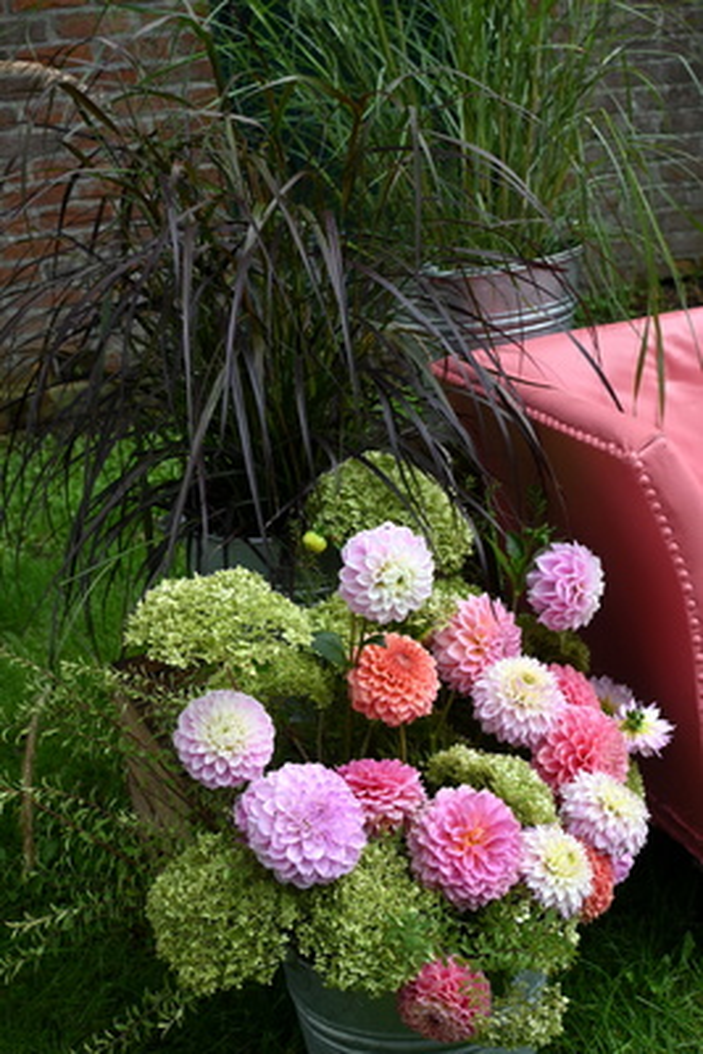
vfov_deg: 40.5
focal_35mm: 49
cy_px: 527
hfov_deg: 27.7
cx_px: 352
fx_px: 1427
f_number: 5.6
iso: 200
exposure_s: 1/250
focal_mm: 32.5
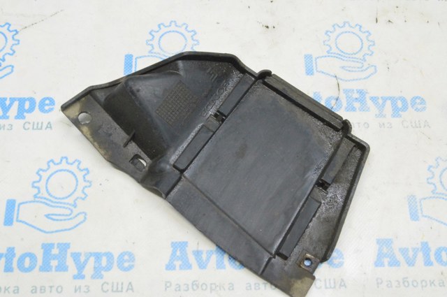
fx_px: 558
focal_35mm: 45
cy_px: 148
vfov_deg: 29.8
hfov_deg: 43.7
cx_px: 224
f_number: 20
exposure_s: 1/15
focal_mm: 30
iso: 6400
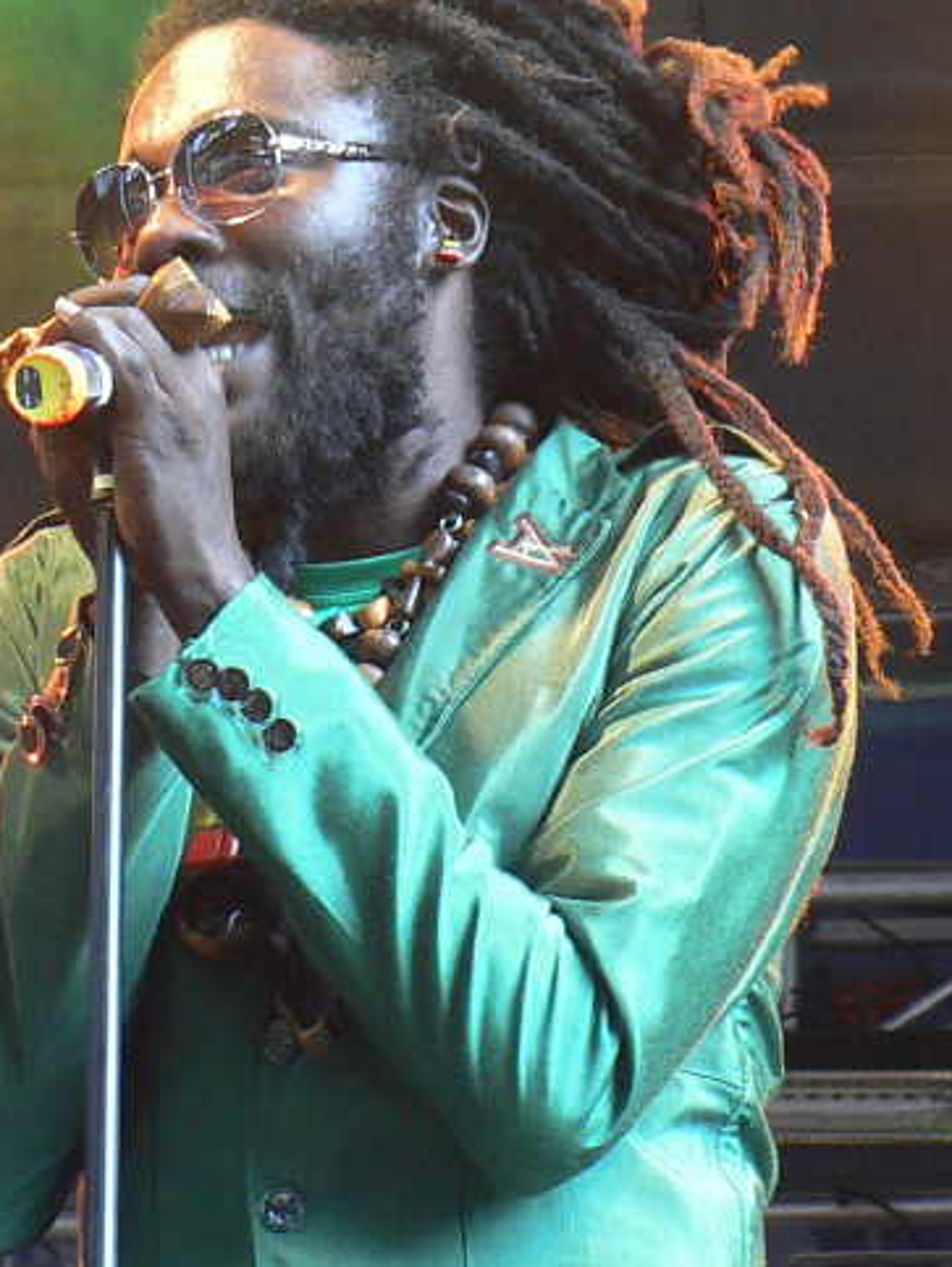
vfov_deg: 21.3
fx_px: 3369
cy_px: 572
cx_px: 374
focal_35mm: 92
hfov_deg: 16.1
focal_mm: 12.6
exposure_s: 1/30
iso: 200
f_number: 3.2
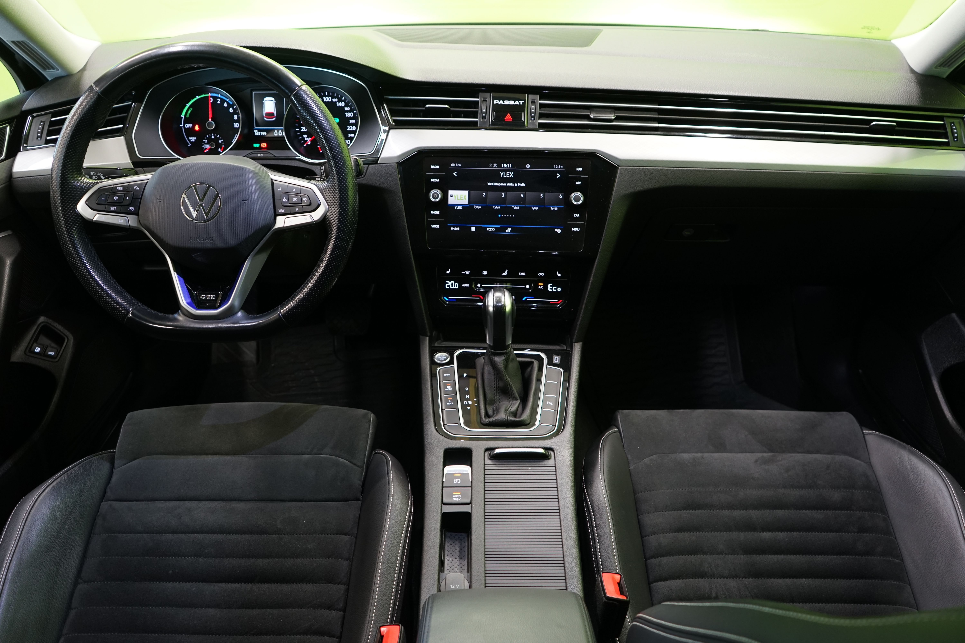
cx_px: 482
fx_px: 750
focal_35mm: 28
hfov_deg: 65.5
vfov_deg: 46.4
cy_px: 322
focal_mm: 28
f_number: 4.5
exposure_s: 1/10
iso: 800
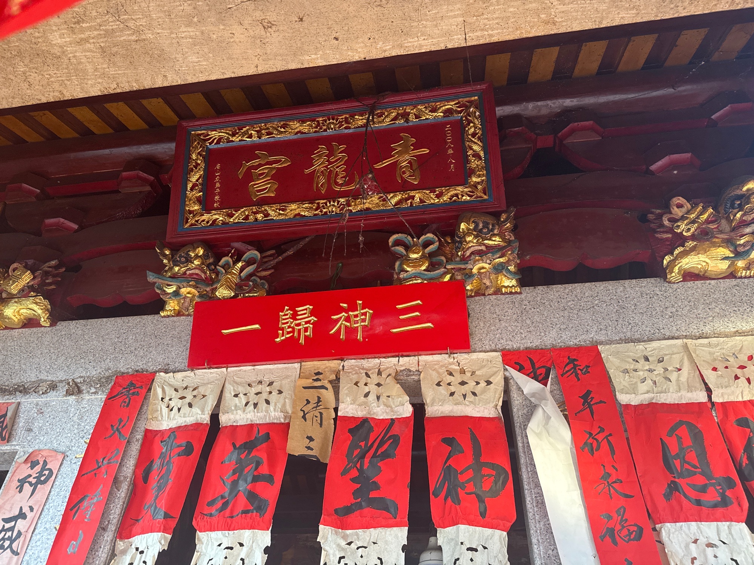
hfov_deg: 71.6
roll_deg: -1.5
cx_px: 377
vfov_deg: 56.8
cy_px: 282
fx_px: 523
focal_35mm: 24
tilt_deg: +39.2
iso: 320
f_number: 1.78
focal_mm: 6.76
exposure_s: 1/60
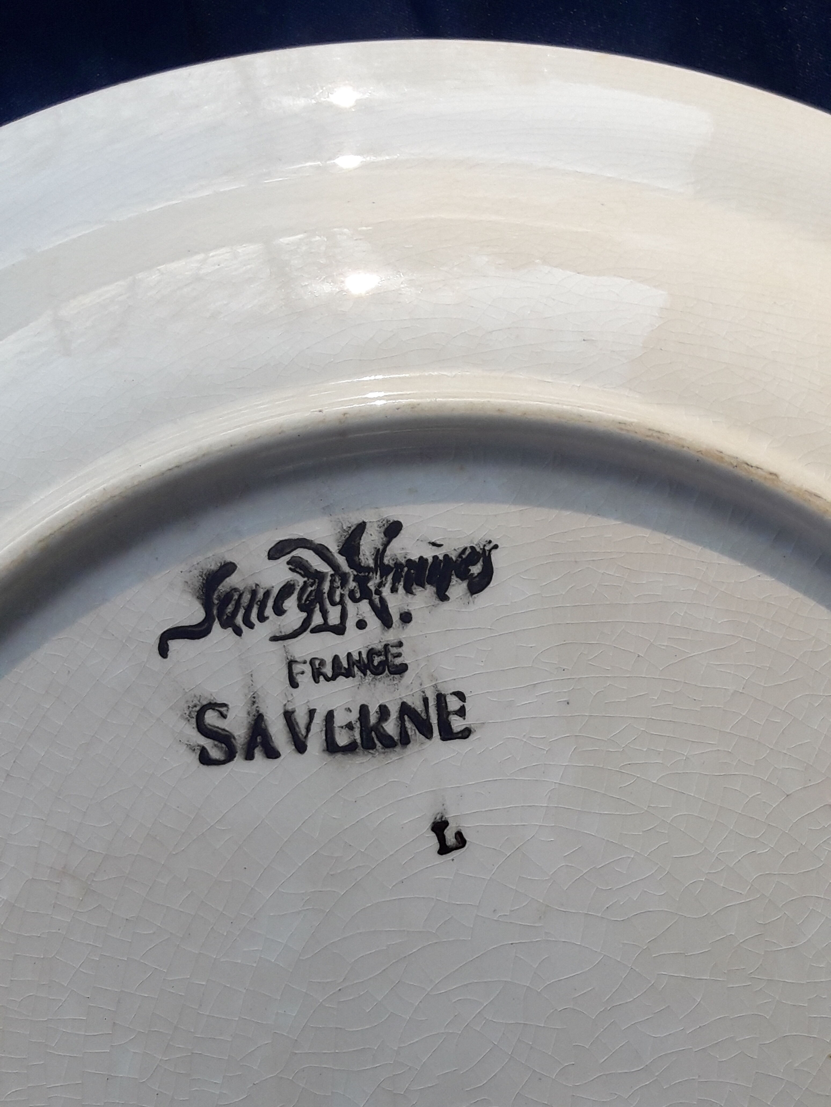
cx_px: 416
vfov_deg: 63.4
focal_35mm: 28
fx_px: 896
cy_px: 554
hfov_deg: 49.7
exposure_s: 1/1176
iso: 40
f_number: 1.9
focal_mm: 3.7
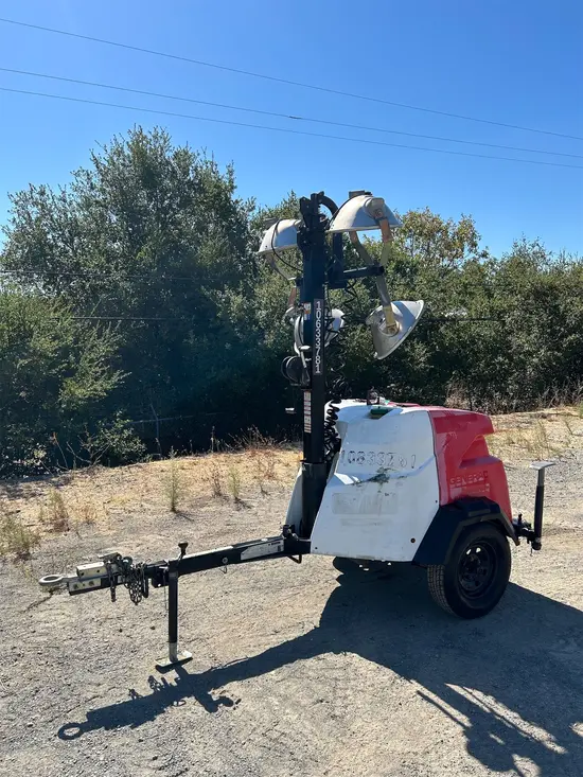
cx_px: 292
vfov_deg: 67.3
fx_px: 584
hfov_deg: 53.1
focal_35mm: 26
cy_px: 388
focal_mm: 5.7
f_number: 1.5
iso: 50
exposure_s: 1/3704
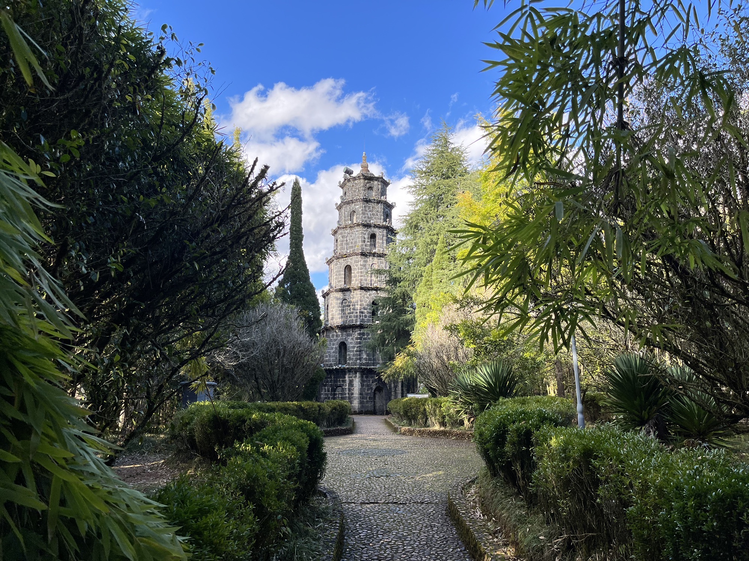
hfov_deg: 67.3
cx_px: 374
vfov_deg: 53.1
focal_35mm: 26
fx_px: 563
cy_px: 280
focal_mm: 5.1
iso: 50
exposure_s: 1/891
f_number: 1.6
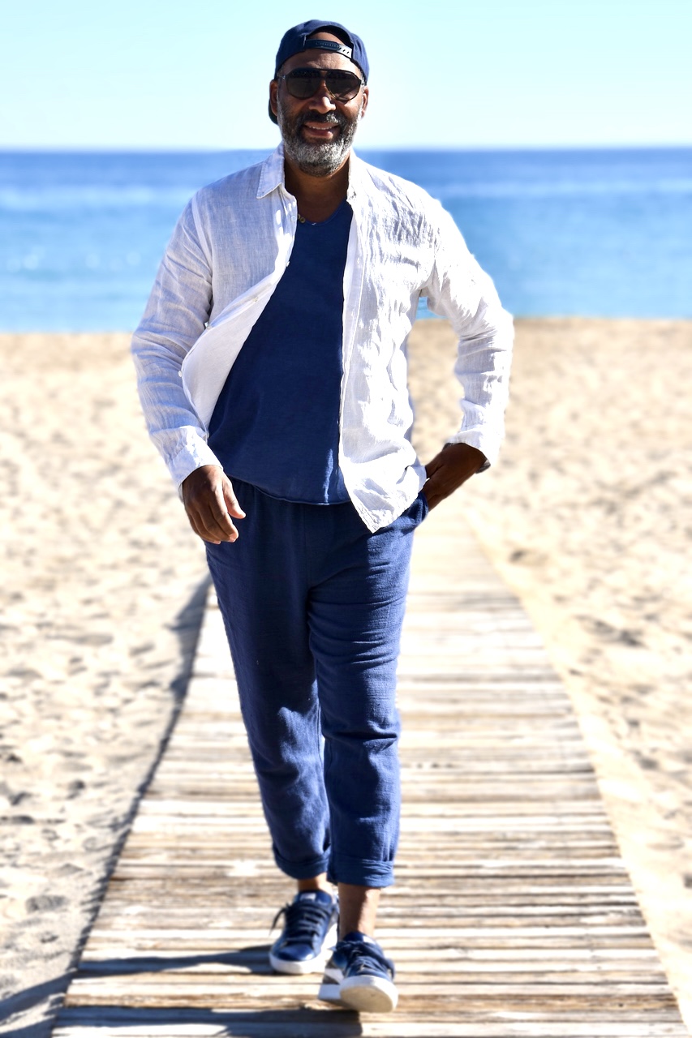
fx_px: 2163
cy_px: 519
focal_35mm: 75
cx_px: 346
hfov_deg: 18.2
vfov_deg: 27.0
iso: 140
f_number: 8
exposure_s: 1/500
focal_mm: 50
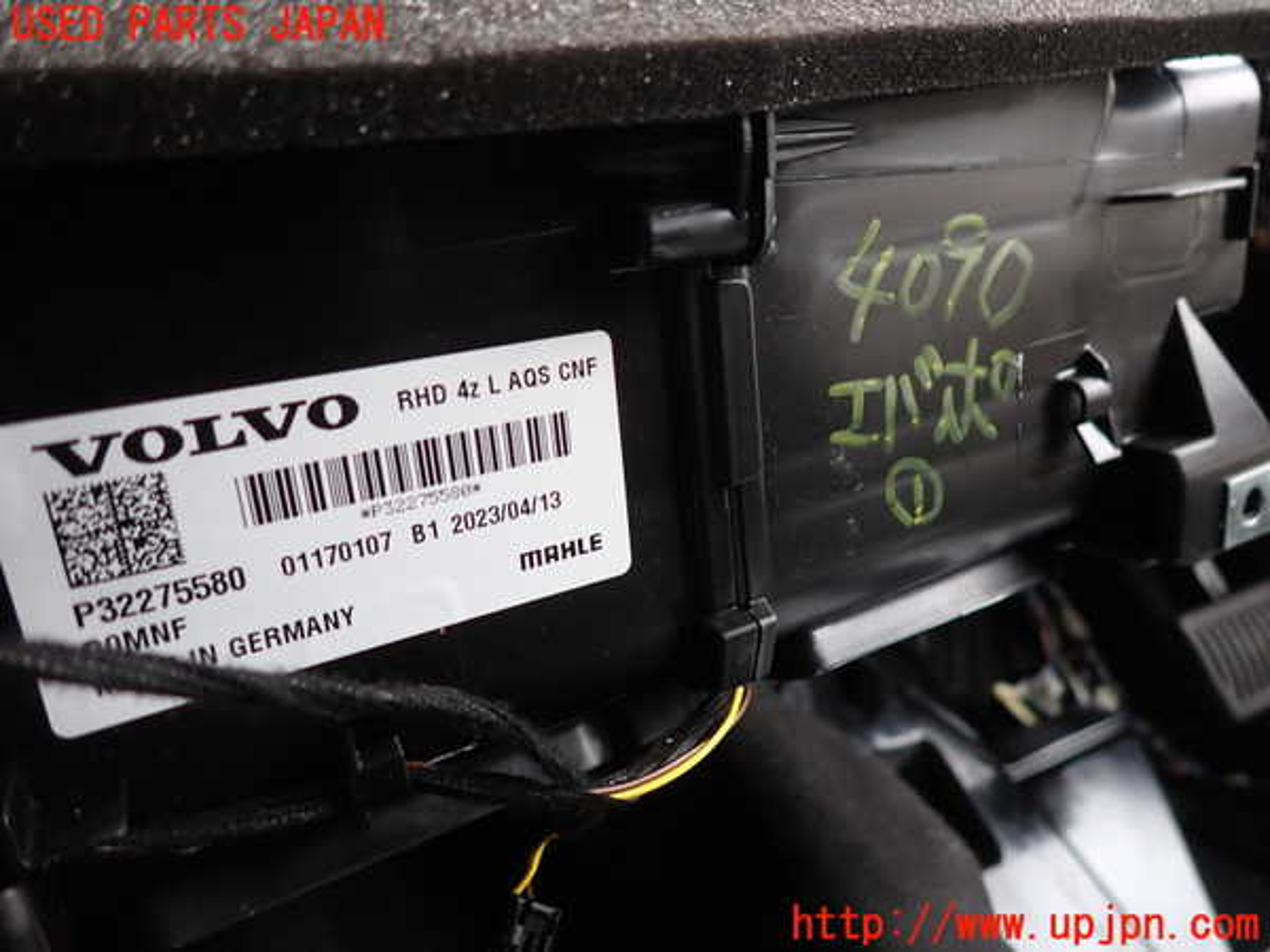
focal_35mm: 25
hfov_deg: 69.4
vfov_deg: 54.9
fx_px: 917
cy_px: 476
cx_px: 635
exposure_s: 1/60
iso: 125
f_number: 2
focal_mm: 4.5
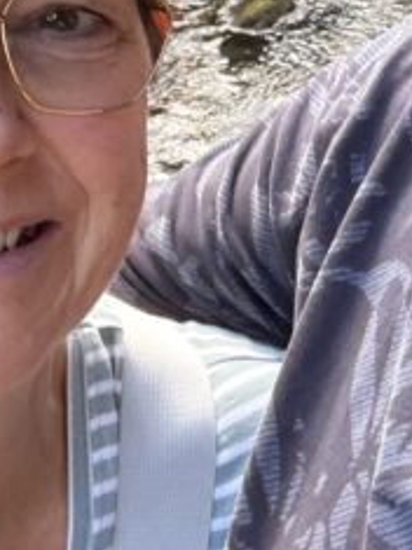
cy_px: -311
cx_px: 234
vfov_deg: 14.0
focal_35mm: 131
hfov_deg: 11.3
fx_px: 2081
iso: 80
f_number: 1.9
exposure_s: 1/81
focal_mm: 2.71
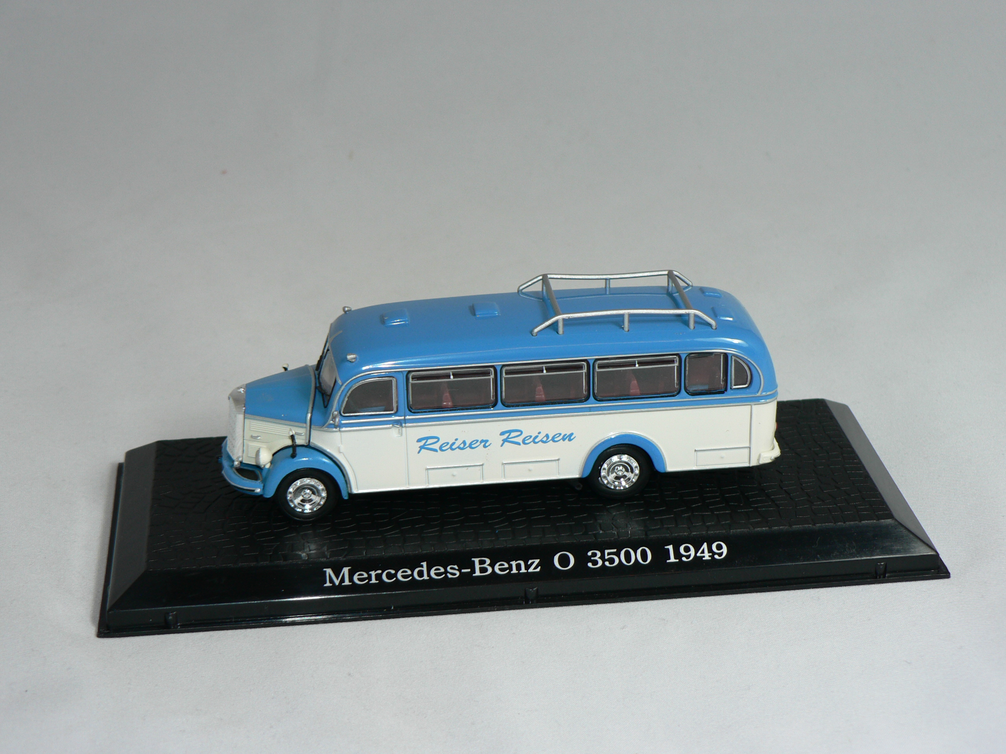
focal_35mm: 68
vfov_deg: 21.6
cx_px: 503
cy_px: 377
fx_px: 1976
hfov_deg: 28.6
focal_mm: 11.4
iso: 80
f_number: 3.2
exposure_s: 1/60
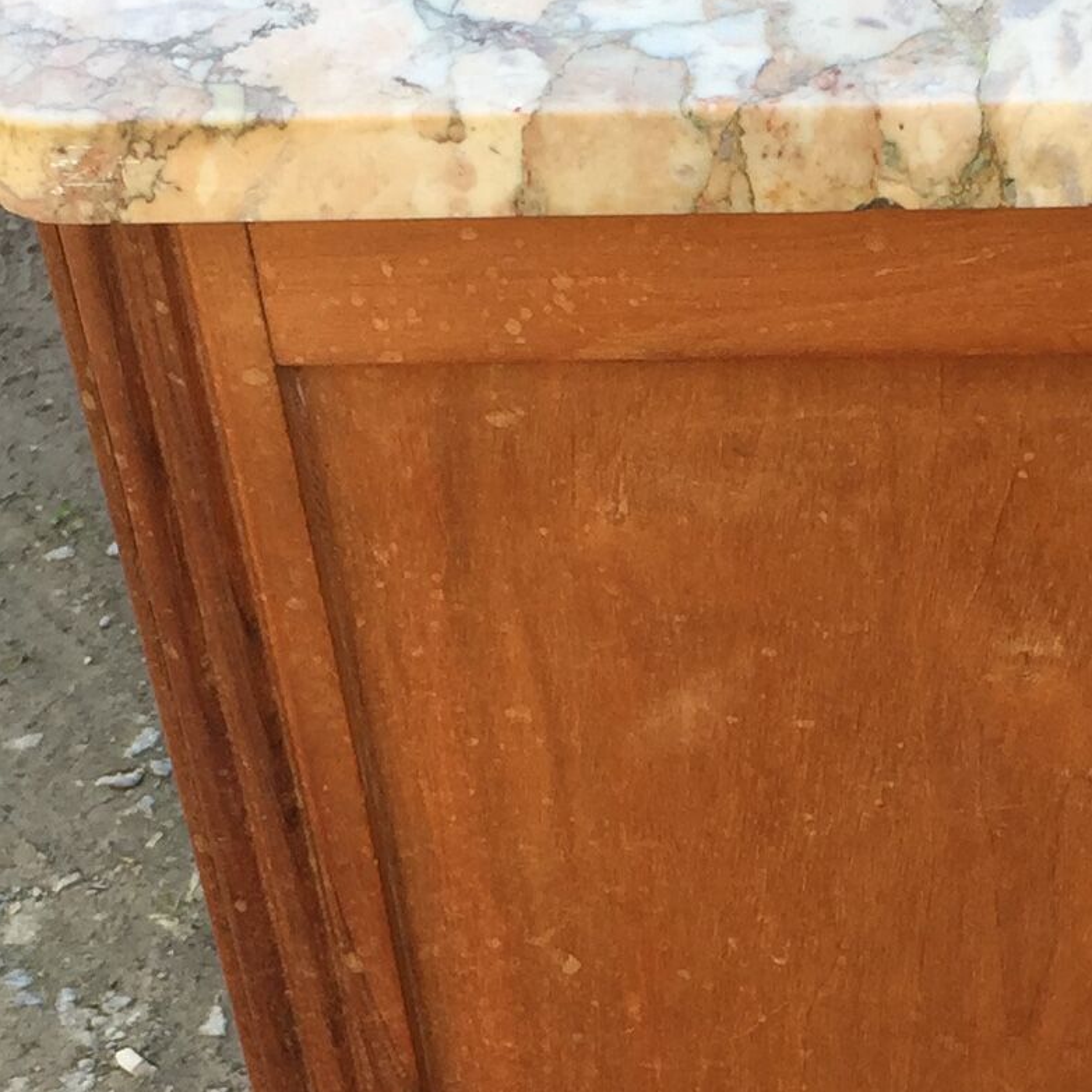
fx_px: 3819
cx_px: 926
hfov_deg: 16.1
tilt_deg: -47.1
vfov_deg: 16.0
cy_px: 1058
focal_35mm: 107
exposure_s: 1/187
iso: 32
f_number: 2.2
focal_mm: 4.15
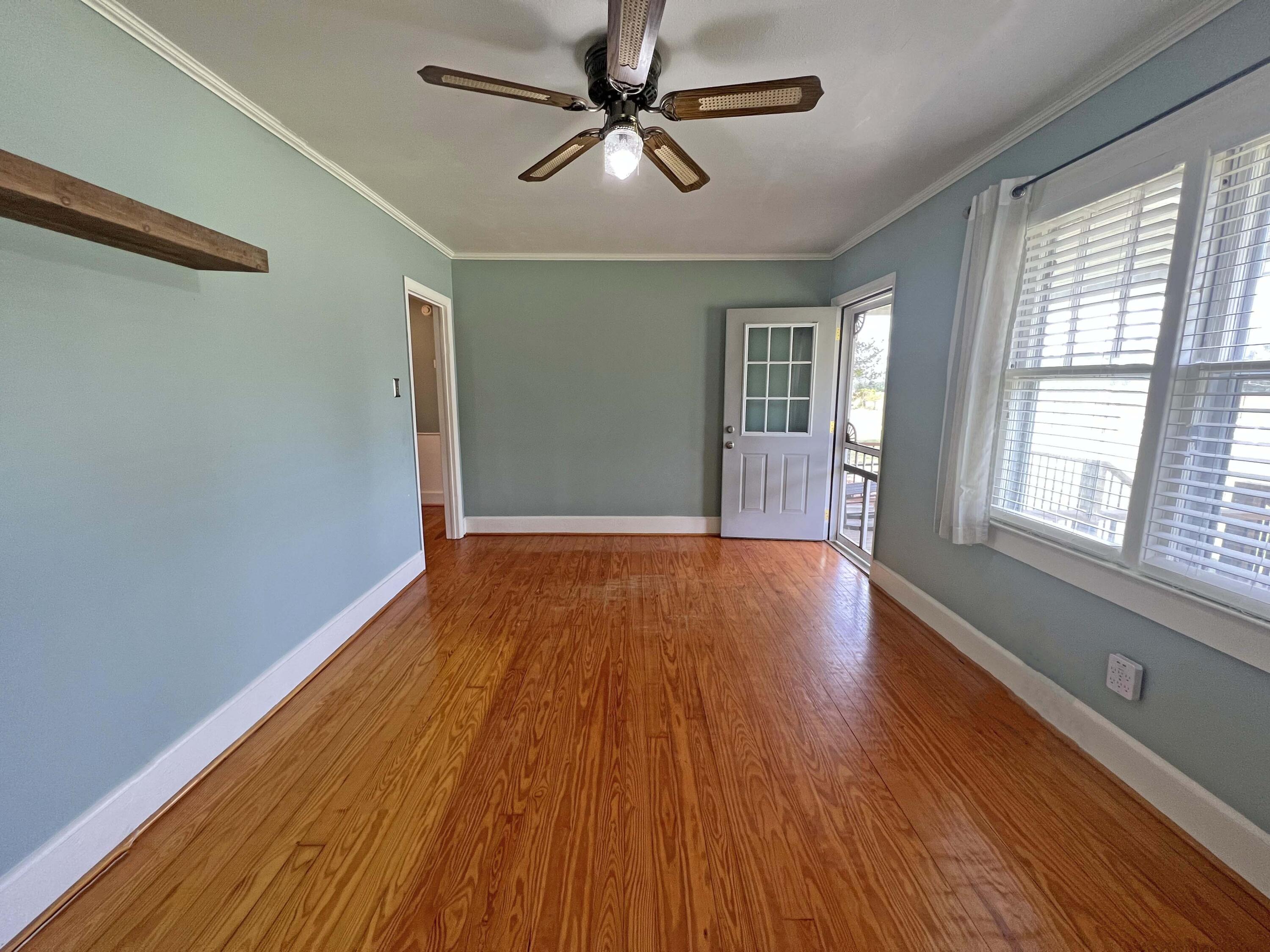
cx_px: 635
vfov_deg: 89.9
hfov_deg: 106.2
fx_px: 477
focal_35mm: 13
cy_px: 476
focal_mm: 1.57
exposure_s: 1/120
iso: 160
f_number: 1.8
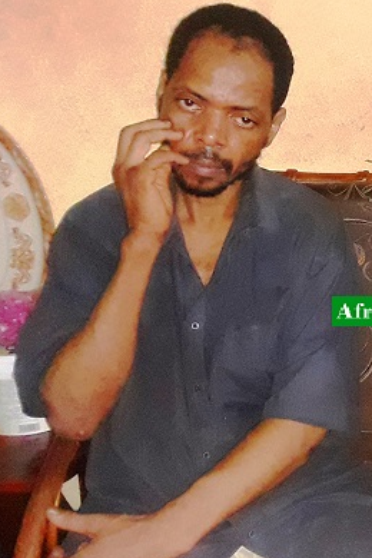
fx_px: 806
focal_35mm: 52
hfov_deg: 24.3
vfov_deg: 38.1
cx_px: 411
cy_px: 228
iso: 640
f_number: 1.9
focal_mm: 2.2
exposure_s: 1/24
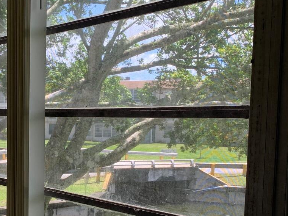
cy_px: 178
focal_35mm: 69
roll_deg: -0.7
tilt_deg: -5.6
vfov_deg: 21.0
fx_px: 574
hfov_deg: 27.4
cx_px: 44
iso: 25
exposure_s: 1/150
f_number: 1.8
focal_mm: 4.25
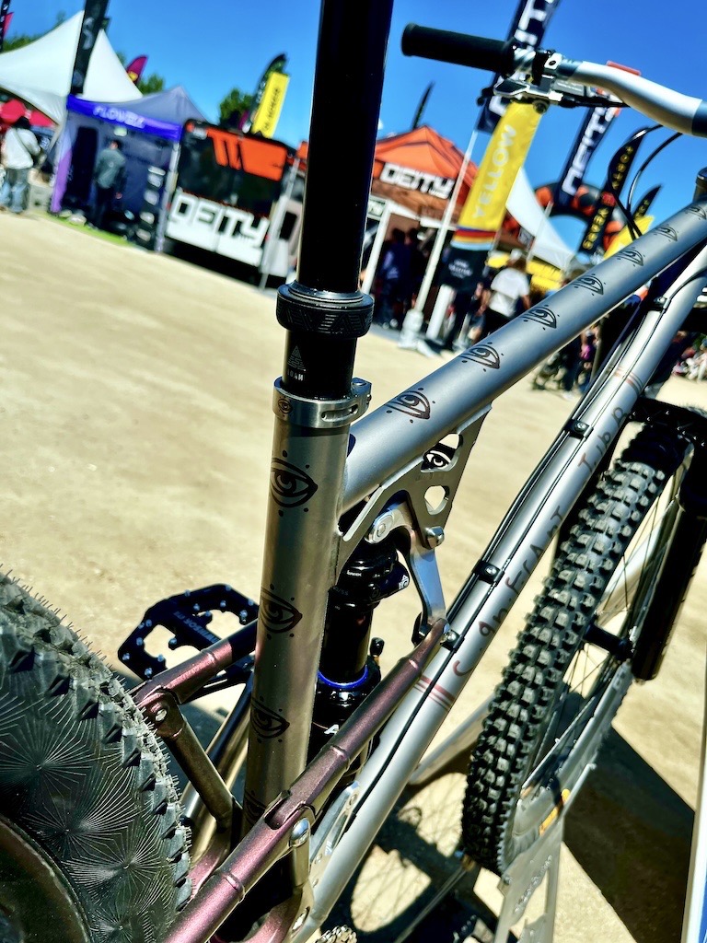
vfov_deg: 67.3
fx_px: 708
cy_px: 472
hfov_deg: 53.1
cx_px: 354
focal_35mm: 26
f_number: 1.6
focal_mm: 5.1
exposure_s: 1/4310
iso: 50
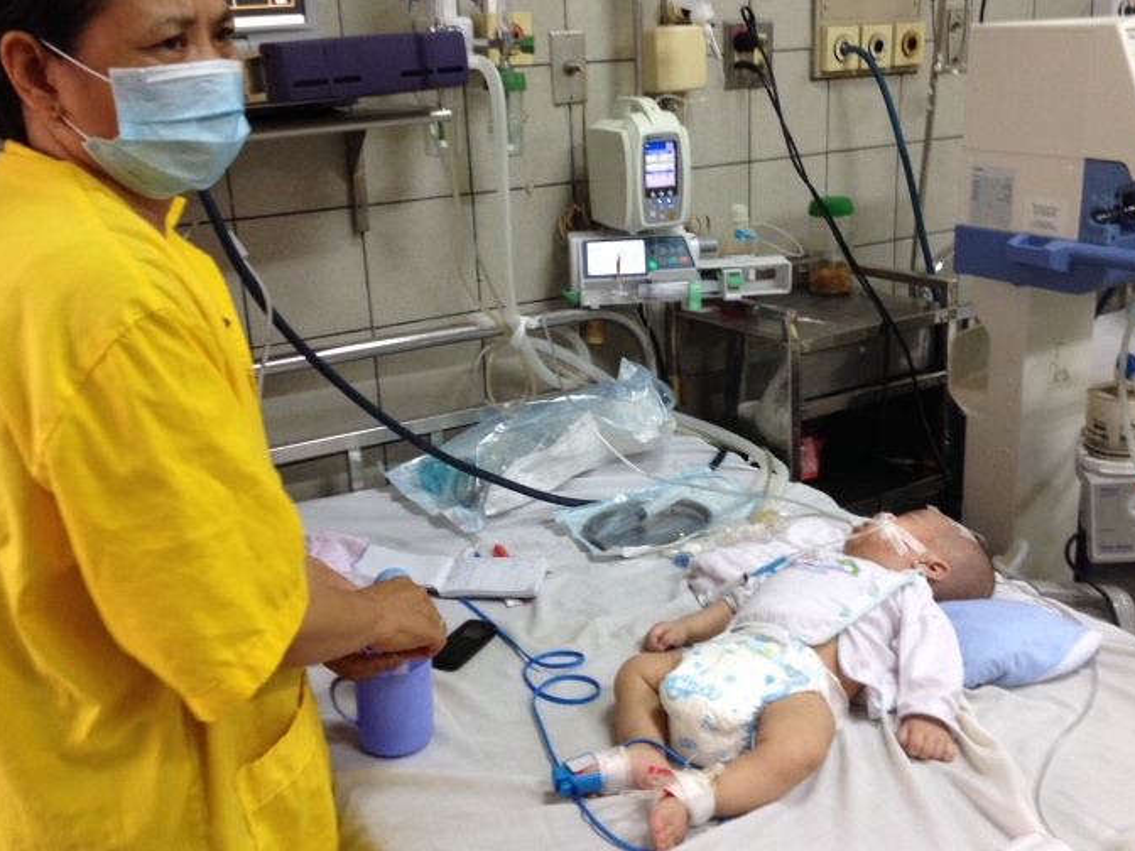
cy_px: 392
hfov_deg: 46.8
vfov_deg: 35.9
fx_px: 1312
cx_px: 588
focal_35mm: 40
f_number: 2.4
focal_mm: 4.28
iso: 100
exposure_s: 1/20
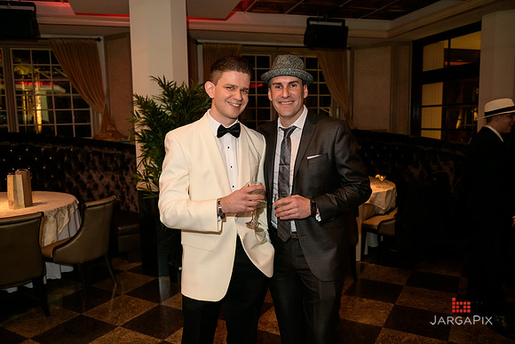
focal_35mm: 29
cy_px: 172
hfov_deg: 63.6
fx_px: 415
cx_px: 258
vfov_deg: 45.0
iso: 1600
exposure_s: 1/125
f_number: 3.2
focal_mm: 29
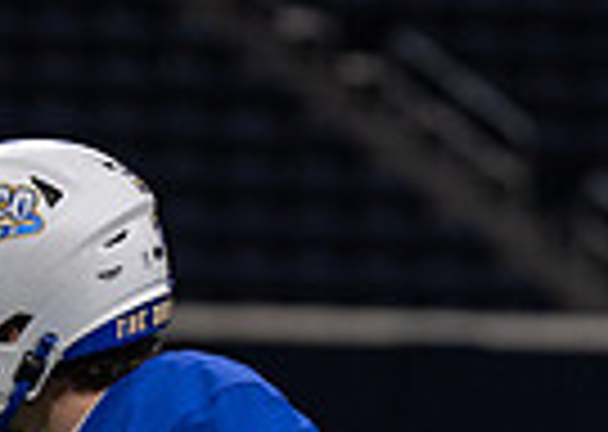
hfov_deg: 2.7
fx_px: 12759
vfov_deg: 1.9
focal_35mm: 740
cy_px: 992
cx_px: 262
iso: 1000
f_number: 2.8
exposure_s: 1/1000
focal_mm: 131
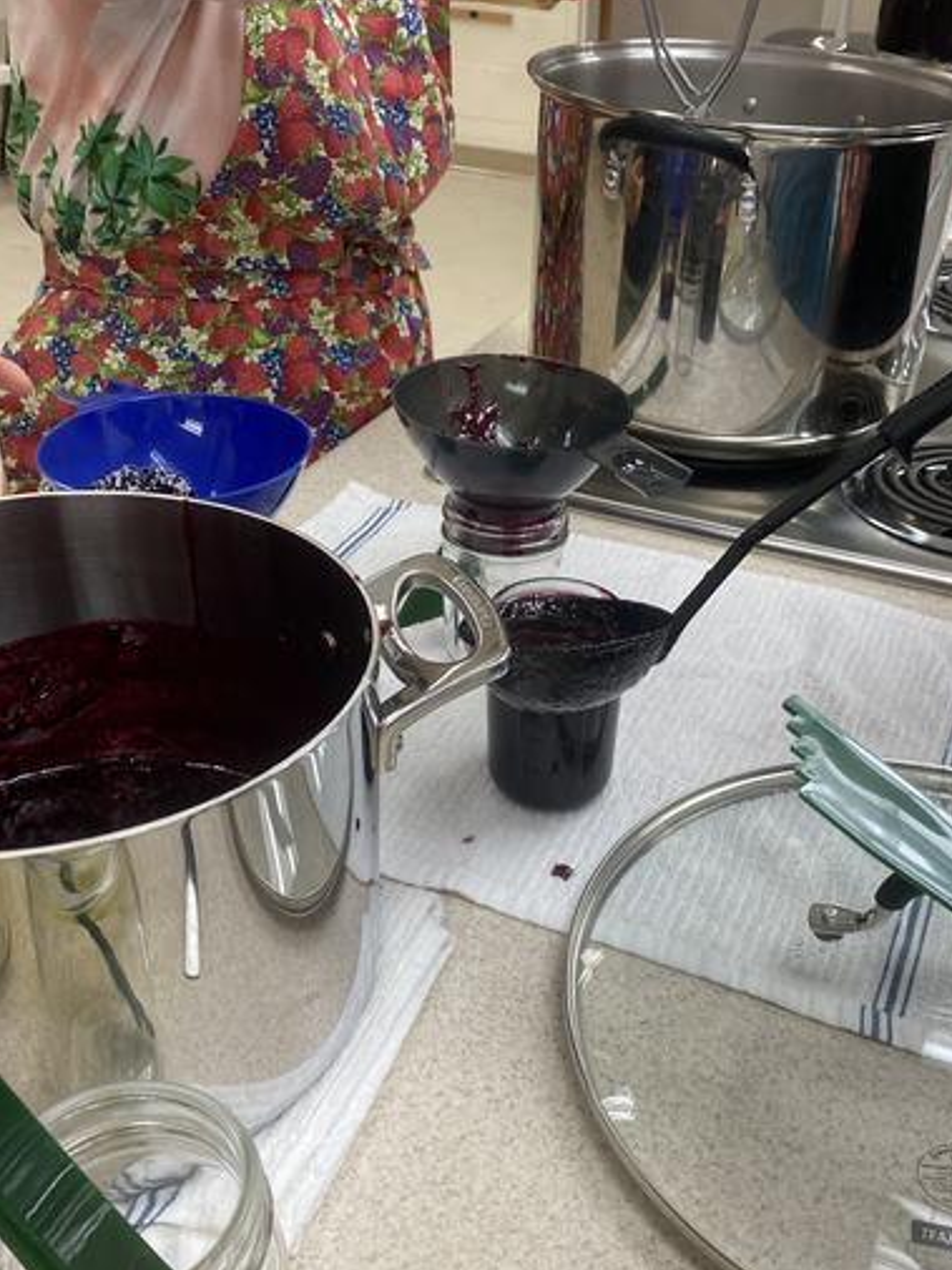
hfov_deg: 39.6
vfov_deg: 51.4
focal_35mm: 36
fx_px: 1321
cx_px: 536
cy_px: 632
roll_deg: -1.6
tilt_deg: -31.7
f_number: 1.8
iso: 125
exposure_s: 1/120
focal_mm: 4.25
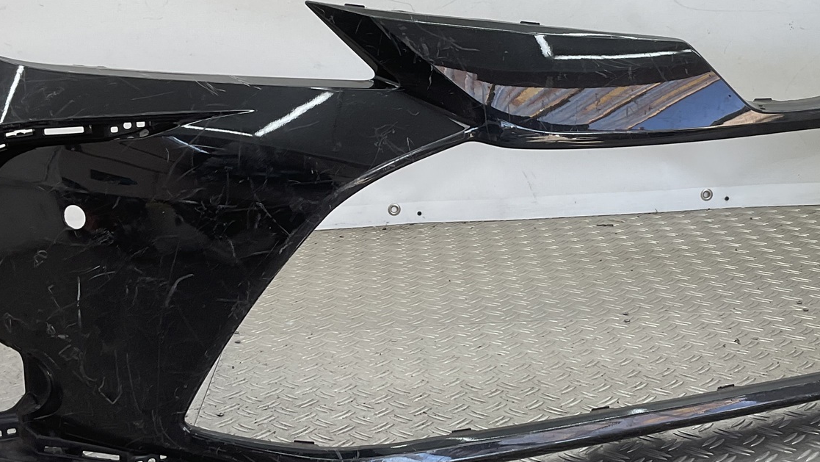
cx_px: 474
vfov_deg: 21.0
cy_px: 125
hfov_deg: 36.5
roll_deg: +0.4
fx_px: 1240
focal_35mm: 57
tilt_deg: -10.2
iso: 16
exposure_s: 1/135
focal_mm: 3
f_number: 1.8
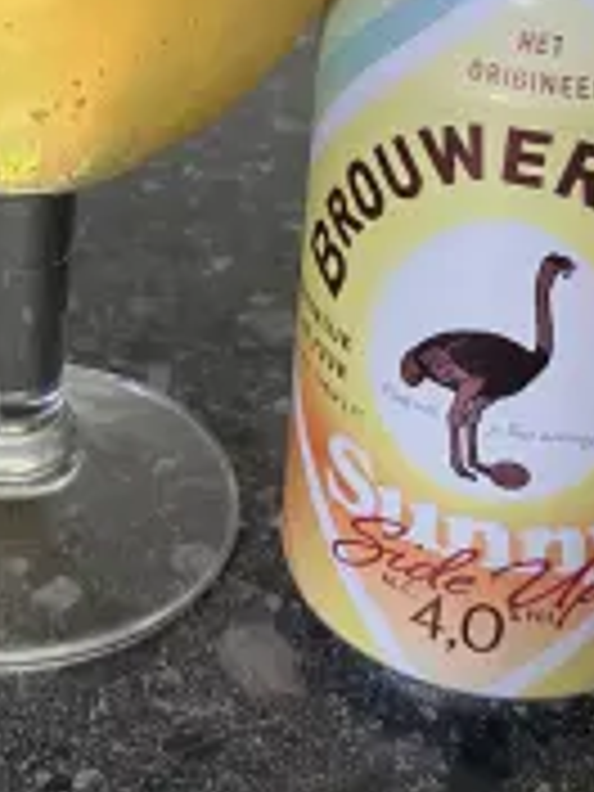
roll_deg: -1.7
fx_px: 1350
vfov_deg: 31.6
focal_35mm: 59
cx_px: 212
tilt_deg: -22.1
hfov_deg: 24.7
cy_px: 126
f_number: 1.8
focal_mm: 4.25
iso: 125
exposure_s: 1/63
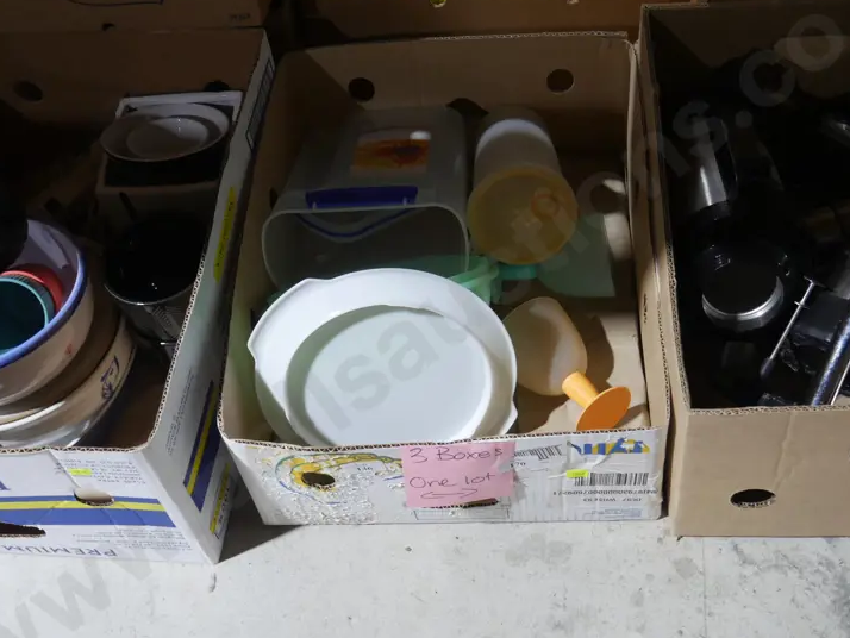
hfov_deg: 43.8
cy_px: 306
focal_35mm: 43
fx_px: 1056
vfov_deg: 33.6
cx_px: 462
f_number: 3.6
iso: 800
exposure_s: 1/60
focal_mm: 15
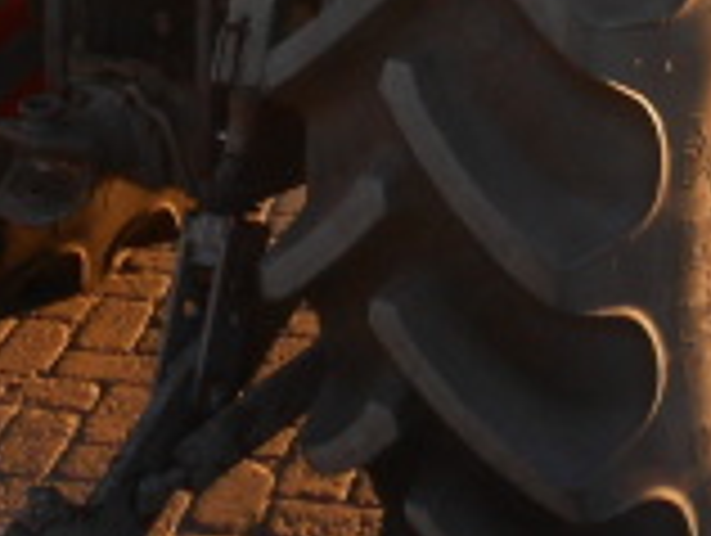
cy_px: -450
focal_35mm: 105
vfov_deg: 12.8
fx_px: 2160
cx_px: 428
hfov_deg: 18.7
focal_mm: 4.6
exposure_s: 1/80
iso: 80
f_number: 3.2
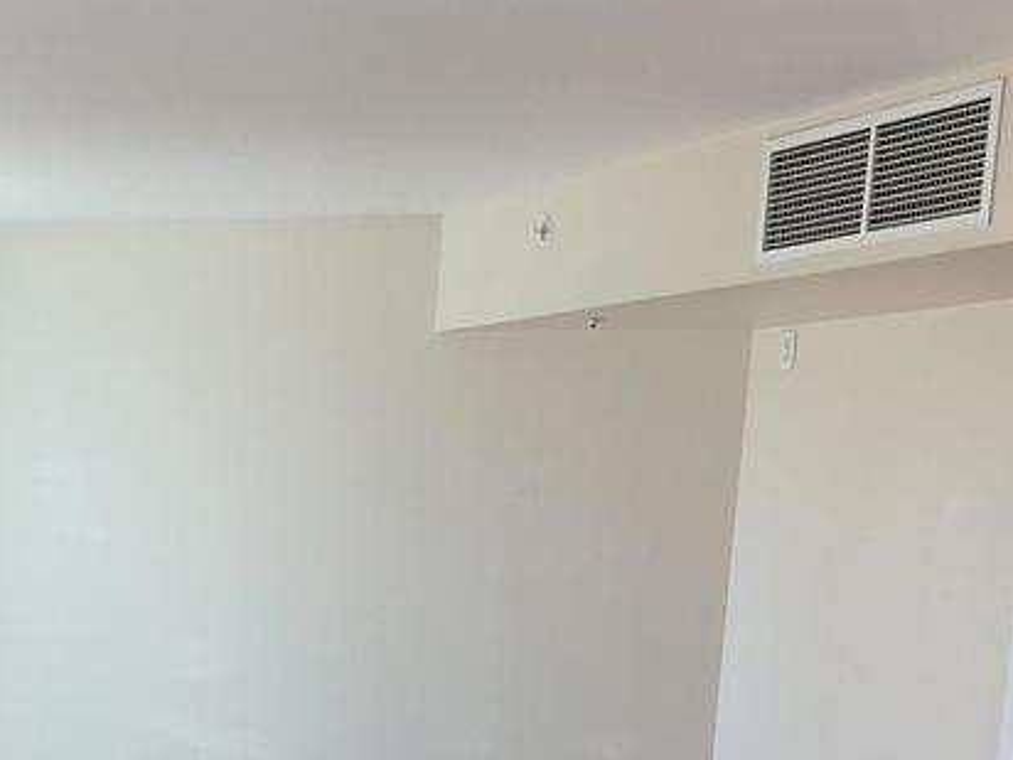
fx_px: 2107
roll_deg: -1.8
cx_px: 229
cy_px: 920
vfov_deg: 19.2
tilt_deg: -12.0
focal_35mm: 72
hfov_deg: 26.6
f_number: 1.8
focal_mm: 3
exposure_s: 1/120
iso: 20
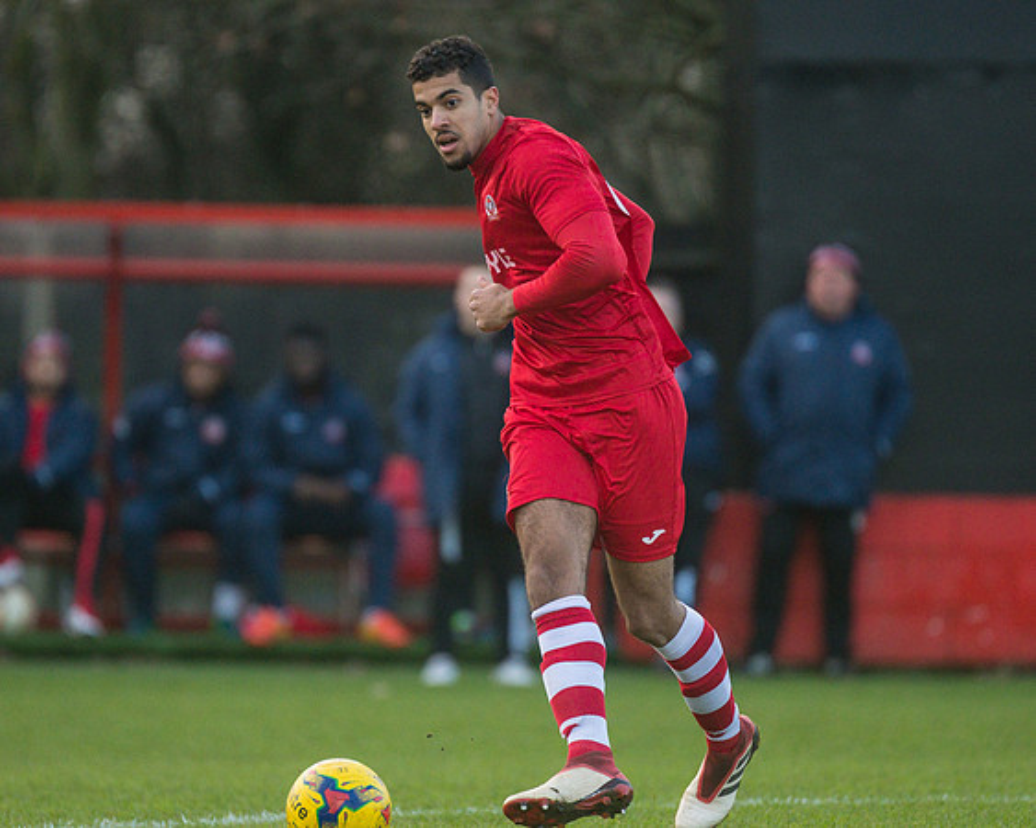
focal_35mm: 549
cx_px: 458
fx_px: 16841
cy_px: 381
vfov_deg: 2.8
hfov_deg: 3.5
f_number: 2.8
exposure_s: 1/2000
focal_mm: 300
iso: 2000
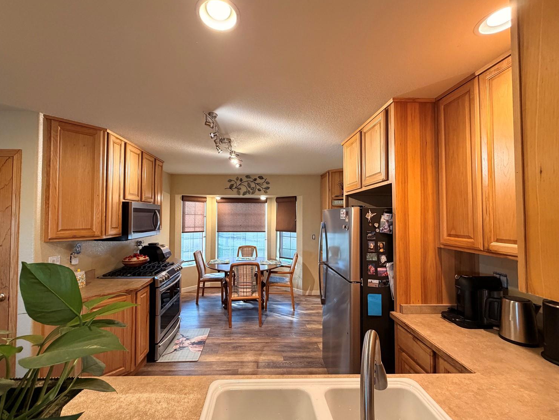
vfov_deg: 81.8
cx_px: 266
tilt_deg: +1.6
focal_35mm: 15
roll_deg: -0.2
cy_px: 210
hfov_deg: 98.1
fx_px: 242
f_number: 2.2
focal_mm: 2.22
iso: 320
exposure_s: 1/60
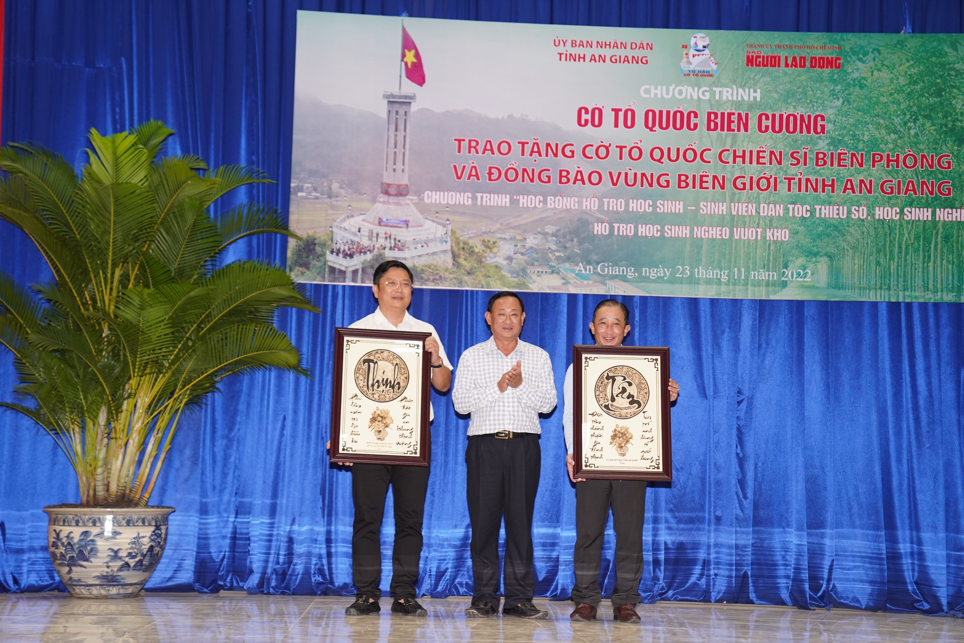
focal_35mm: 62
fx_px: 1660
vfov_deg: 21.9
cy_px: 322
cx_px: 482
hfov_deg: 32.4
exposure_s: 1/200
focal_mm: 62
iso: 1000
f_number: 2.8
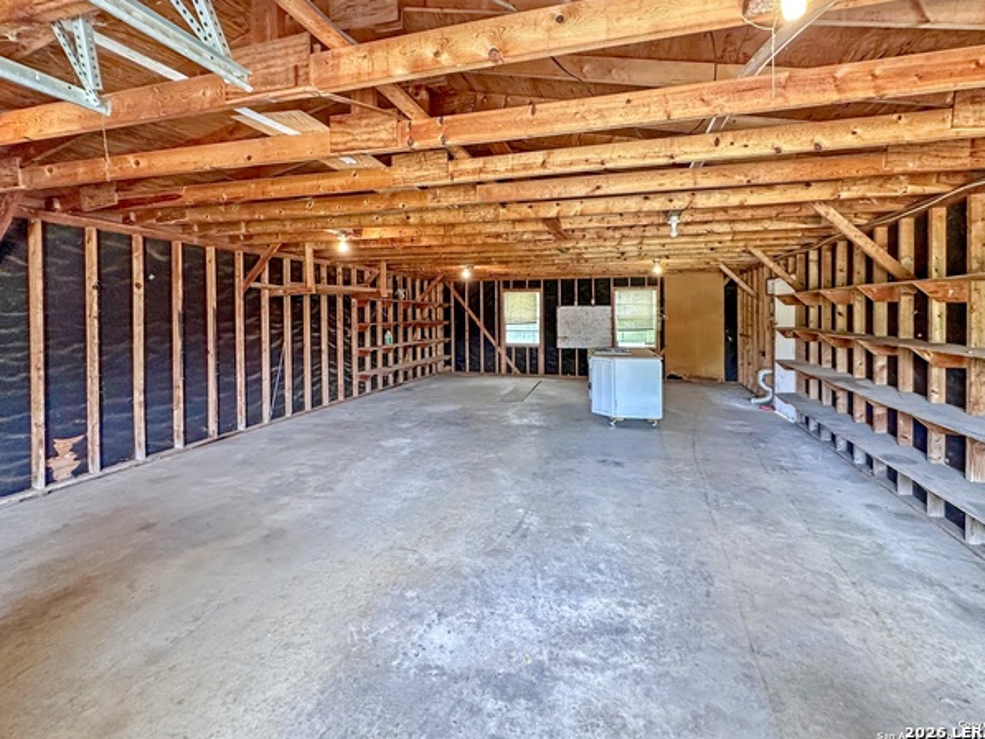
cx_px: 508
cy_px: 346
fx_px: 427
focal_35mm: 15
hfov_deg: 98.1
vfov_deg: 81.7
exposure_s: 1/60
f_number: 2.2
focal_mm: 2.22
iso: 320
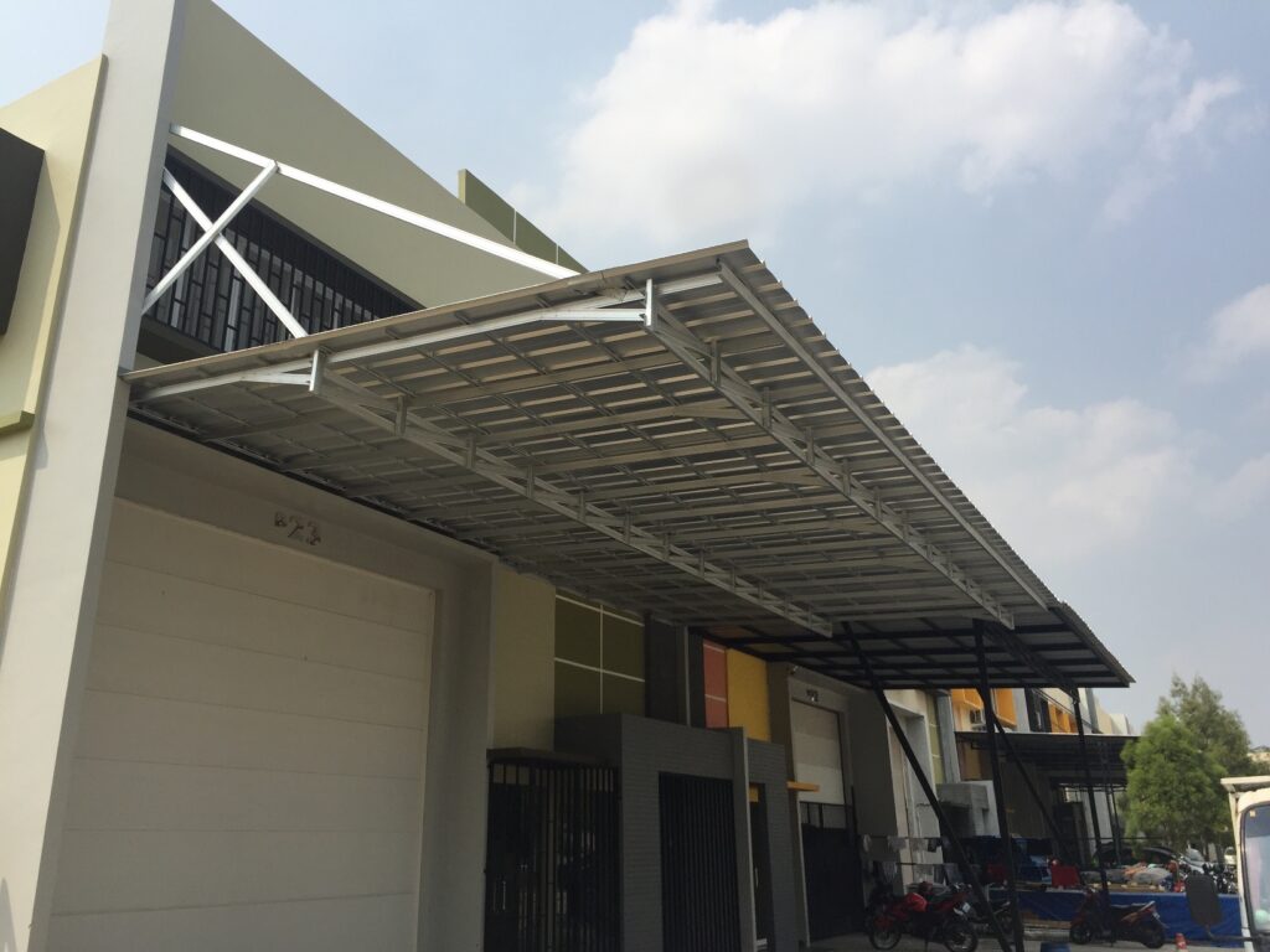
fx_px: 1064
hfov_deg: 61.7
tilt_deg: +20.1
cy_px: 476
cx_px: 635
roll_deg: -1.2
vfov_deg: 48.2
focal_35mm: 29
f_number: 2.2
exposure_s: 1/2475
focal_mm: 4.15
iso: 32
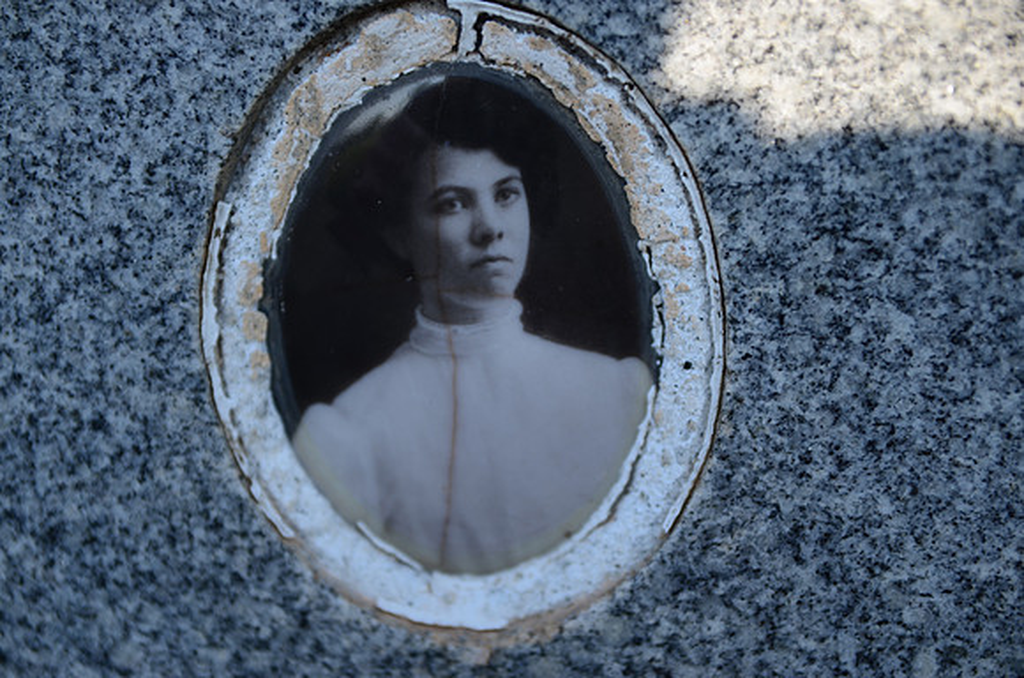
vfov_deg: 13.0
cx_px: 512
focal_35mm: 105
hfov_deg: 19.5
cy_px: 339
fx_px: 2980
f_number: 4
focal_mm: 70
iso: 100
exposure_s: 1/320
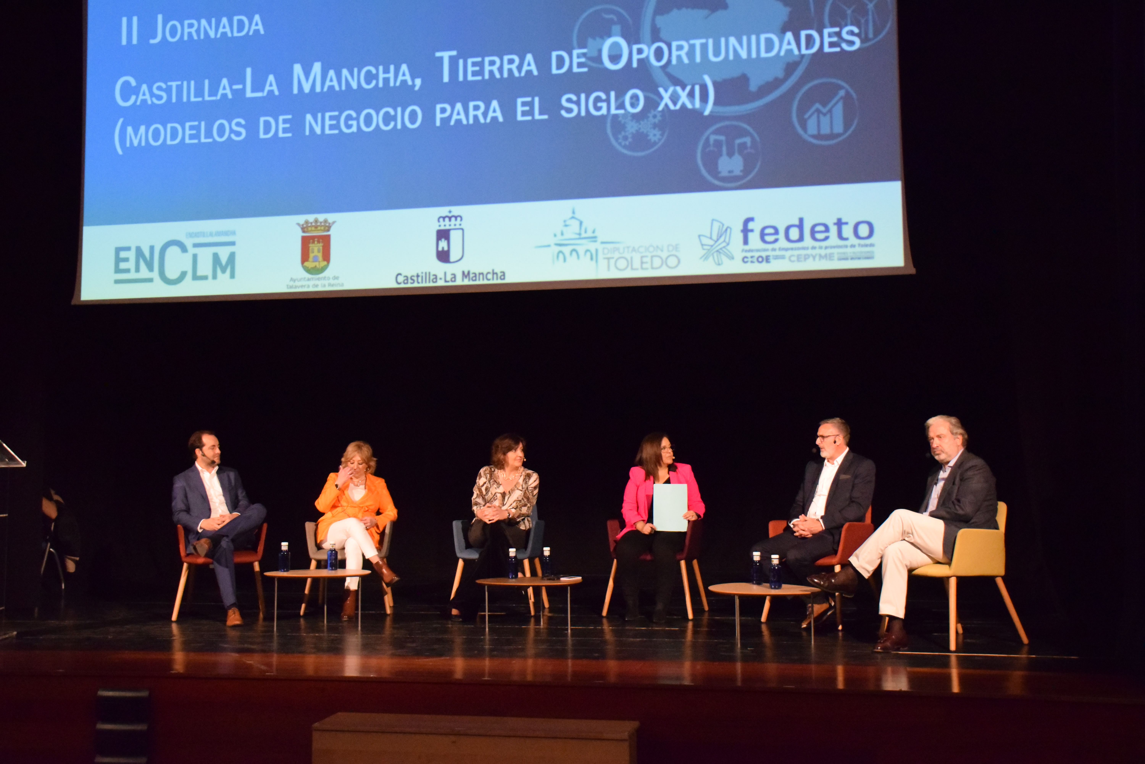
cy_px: 382
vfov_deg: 34.2
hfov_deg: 49.6
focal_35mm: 39
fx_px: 1240
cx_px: 572
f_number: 3.8
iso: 8000
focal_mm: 26
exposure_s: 1/200
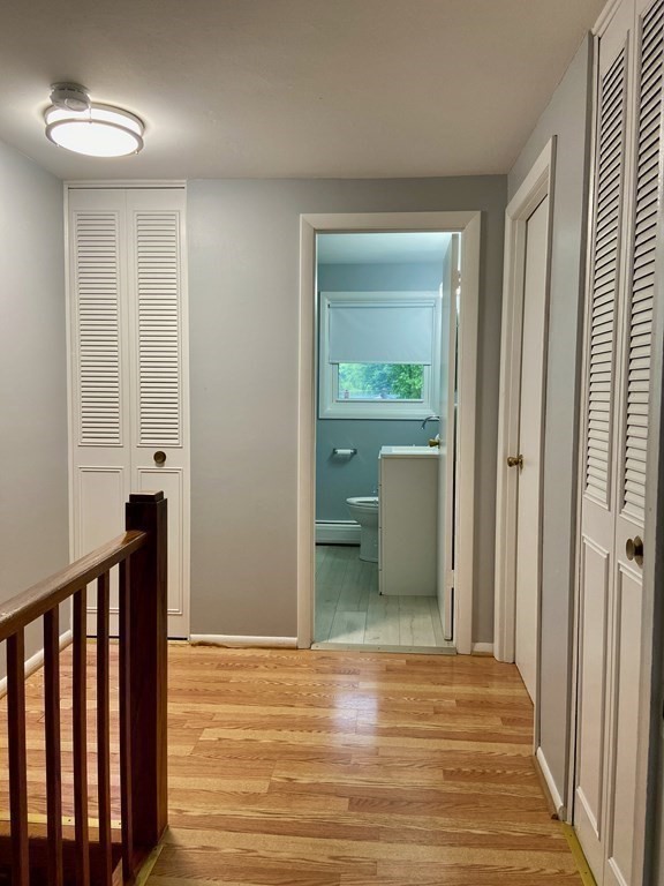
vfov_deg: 67.3
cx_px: 332
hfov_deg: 53.1
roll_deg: +0.1
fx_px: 665
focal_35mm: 26
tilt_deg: -1.9
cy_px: 443
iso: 100
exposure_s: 1/60
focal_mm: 4.25
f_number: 1.8
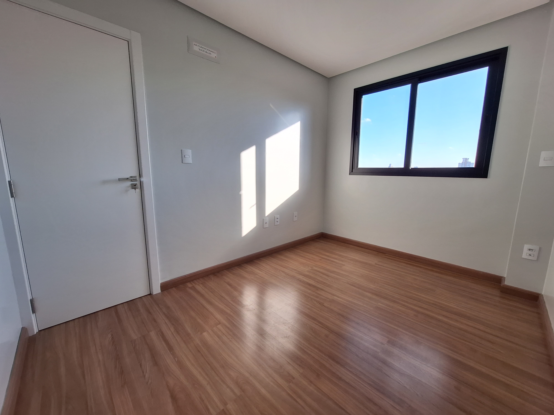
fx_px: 208
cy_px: 208
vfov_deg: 89.9
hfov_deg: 106.2
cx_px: 277
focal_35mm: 13
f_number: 2.2
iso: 40
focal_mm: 1.74
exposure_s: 1/158
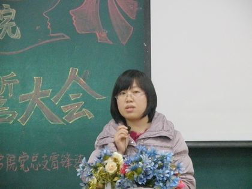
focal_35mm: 230
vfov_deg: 6.5
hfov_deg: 8.6
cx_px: 126
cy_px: 94
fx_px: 1674
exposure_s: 1/60
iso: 1600
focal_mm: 40.87
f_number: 4.4
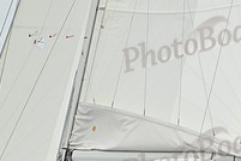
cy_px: 231
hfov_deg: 7.8
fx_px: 1774
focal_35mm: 265
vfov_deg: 5.1
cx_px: 61
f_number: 11
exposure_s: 1/1000
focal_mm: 92
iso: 320
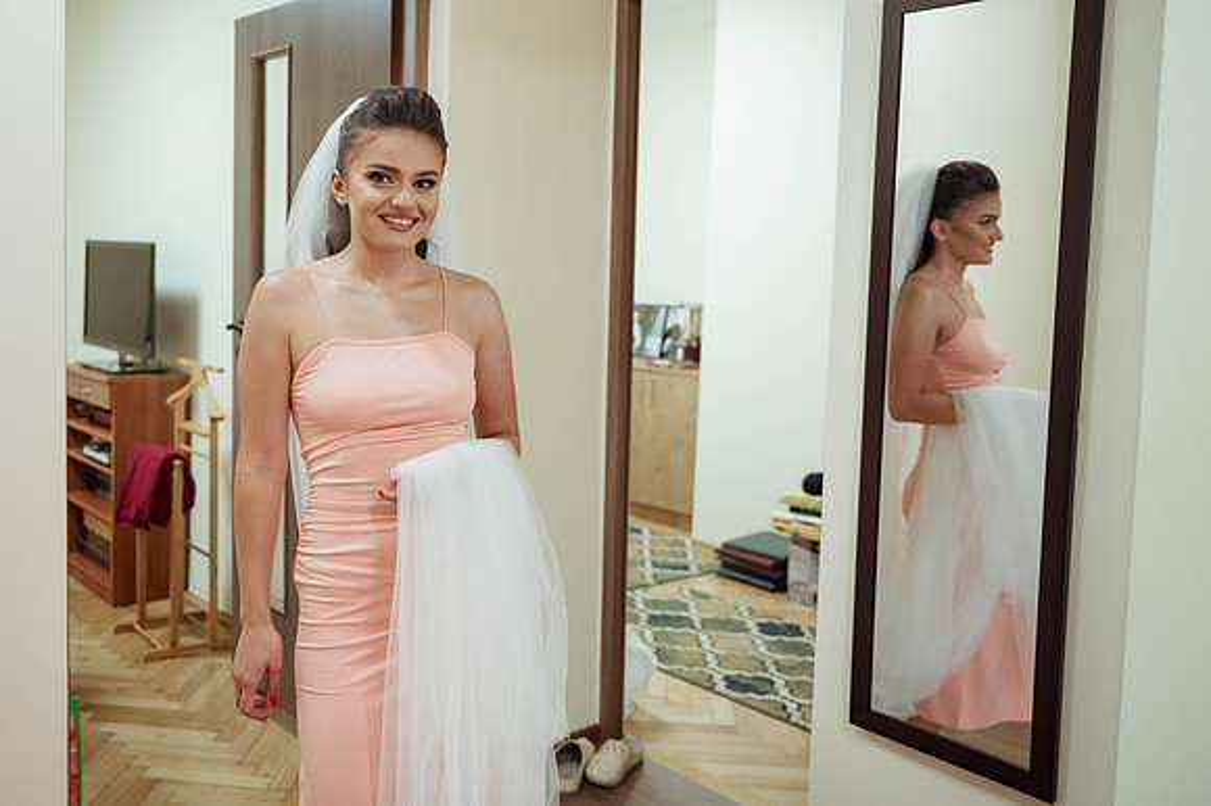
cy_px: 343
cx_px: 504
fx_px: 1137
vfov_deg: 38.9
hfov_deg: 55.8
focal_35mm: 34
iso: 2500
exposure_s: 1/200
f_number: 2.8
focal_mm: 28
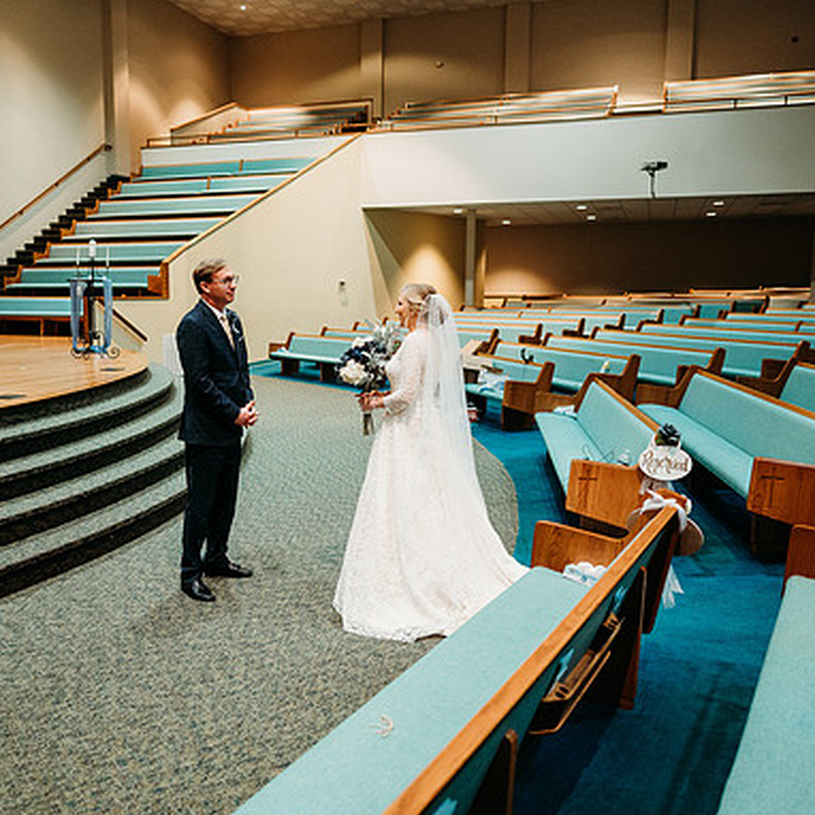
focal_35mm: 31
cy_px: 406
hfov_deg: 52.3
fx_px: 826
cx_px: 346
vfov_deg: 52.5
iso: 2000
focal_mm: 24
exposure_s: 1/125
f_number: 1.8
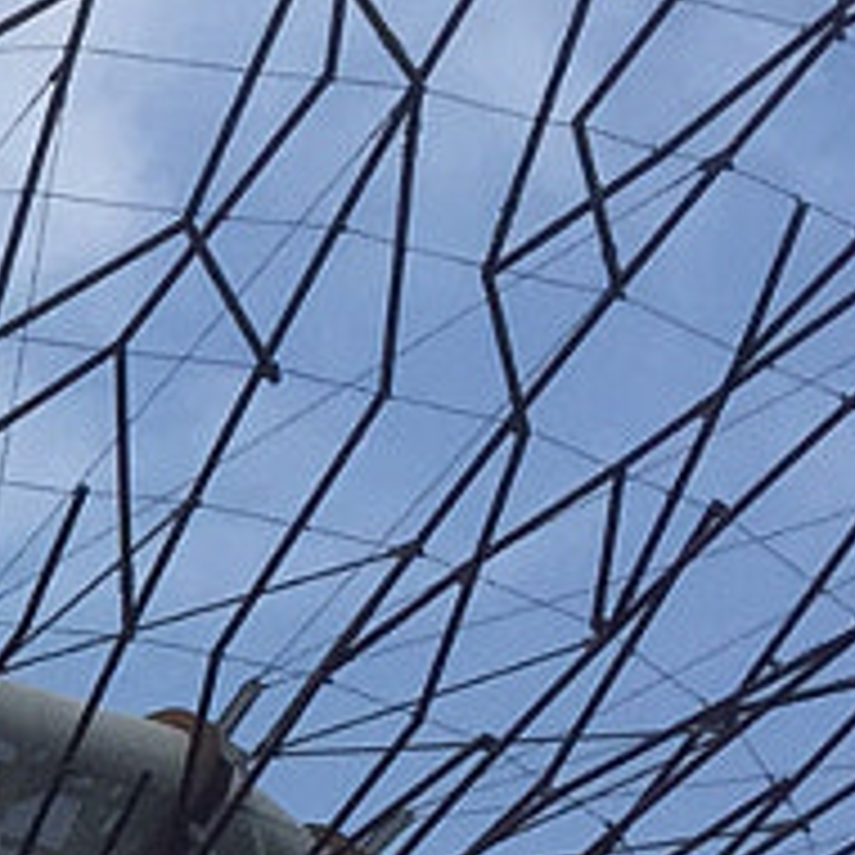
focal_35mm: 216
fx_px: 6036
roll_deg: -2.7
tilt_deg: +21.7
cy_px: 1642
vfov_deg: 7.8
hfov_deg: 7.2
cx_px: -1719
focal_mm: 4.15
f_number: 2.2
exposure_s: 1/1799
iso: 32
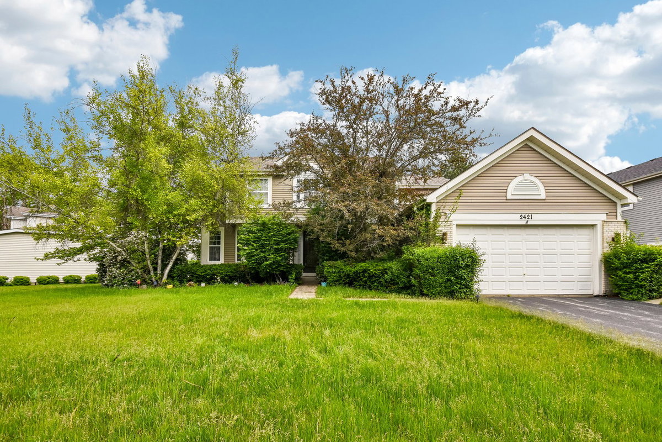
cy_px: 221
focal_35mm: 15
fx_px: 276
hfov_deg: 100.4
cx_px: 331
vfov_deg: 77.3
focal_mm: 10
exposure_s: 1/1000
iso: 500
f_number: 8
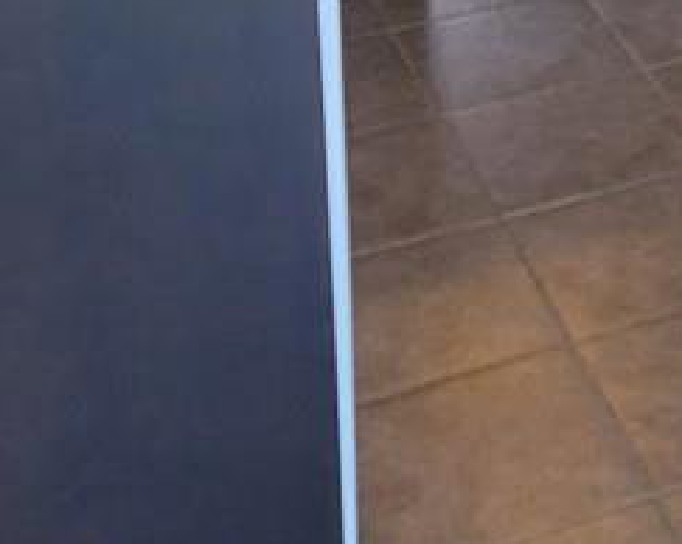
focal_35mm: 103
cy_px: -412
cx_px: 985
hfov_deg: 17.1
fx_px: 2077
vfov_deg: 13.5
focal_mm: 7
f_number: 1.8
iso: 320
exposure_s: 1/119
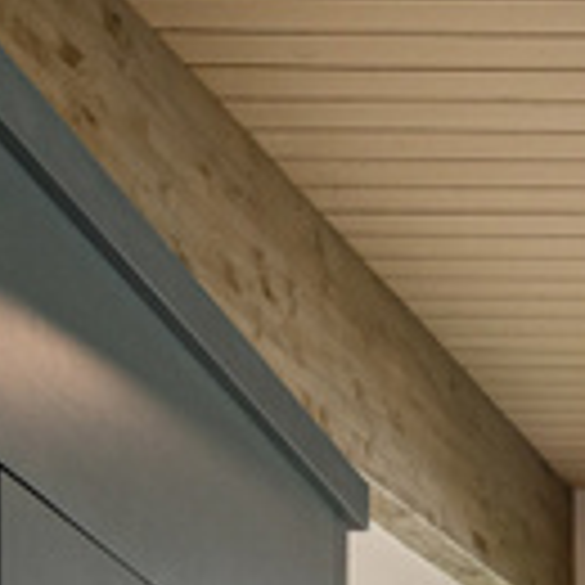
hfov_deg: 16.0
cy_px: 1262
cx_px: 1012
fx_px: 1797
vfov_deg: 14.4
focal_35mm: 94
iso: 500
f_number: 7.1
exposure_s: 1/20
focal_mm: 14
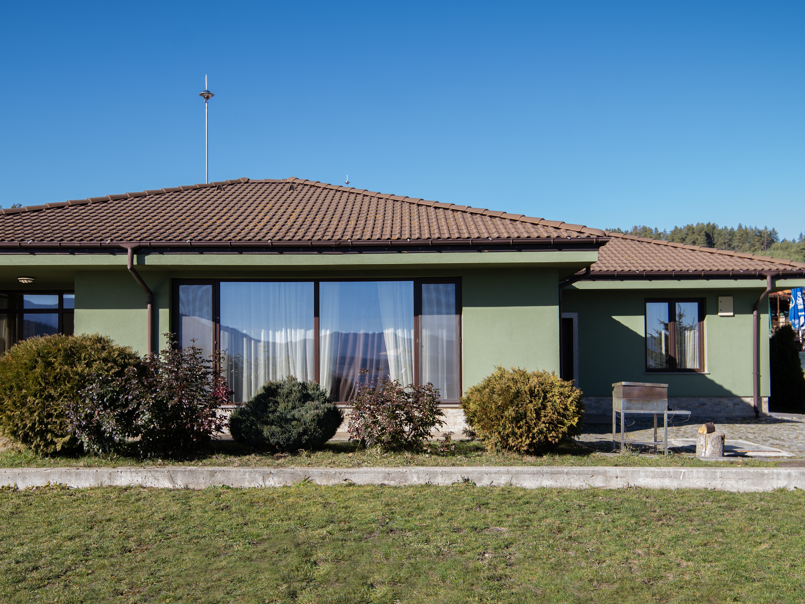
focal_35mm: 33
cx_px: 378
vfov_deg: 42.9
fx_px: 767
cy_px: 336
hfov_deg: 55.3
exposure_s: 1/250
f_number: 4
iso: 100
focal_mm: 22
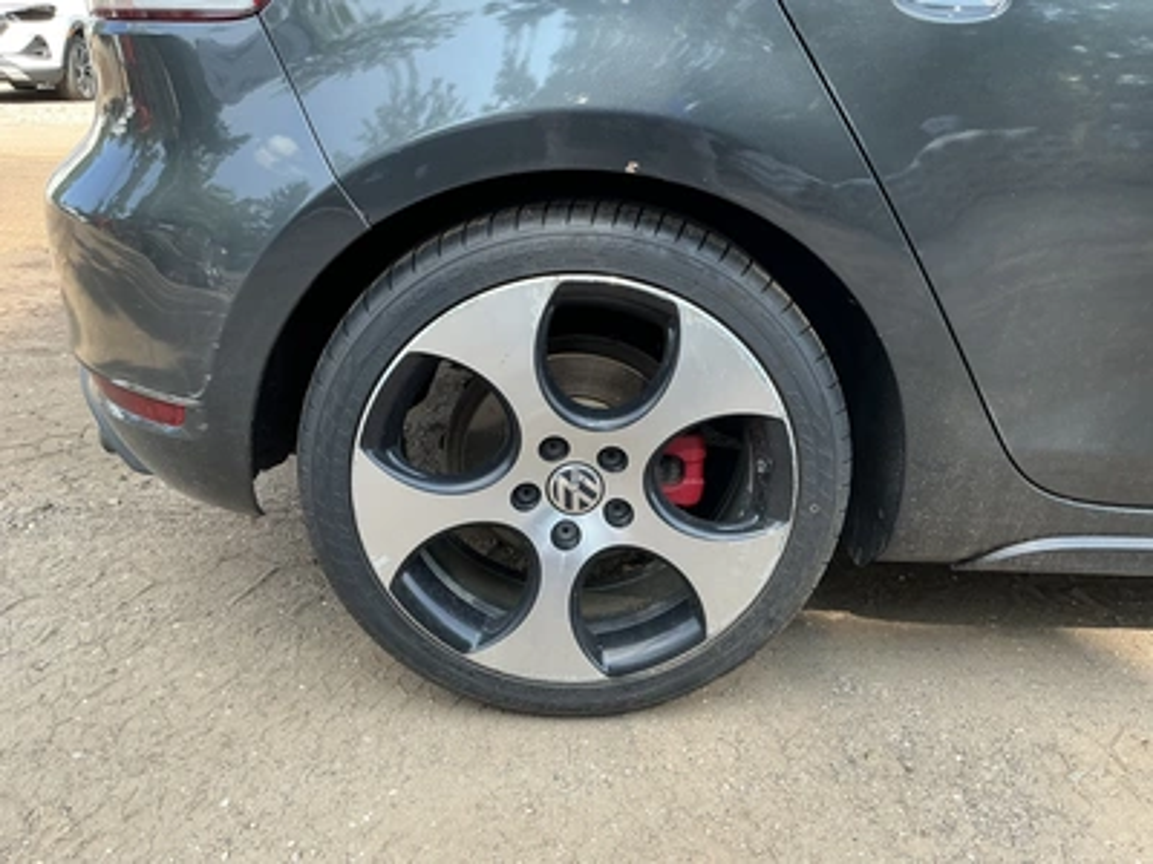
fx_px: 933
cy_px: 432
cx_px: 576
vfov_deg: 49.7
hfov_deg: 63.4
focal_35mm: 28
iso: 20
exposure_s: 1/163
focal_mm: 3
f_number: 1.8
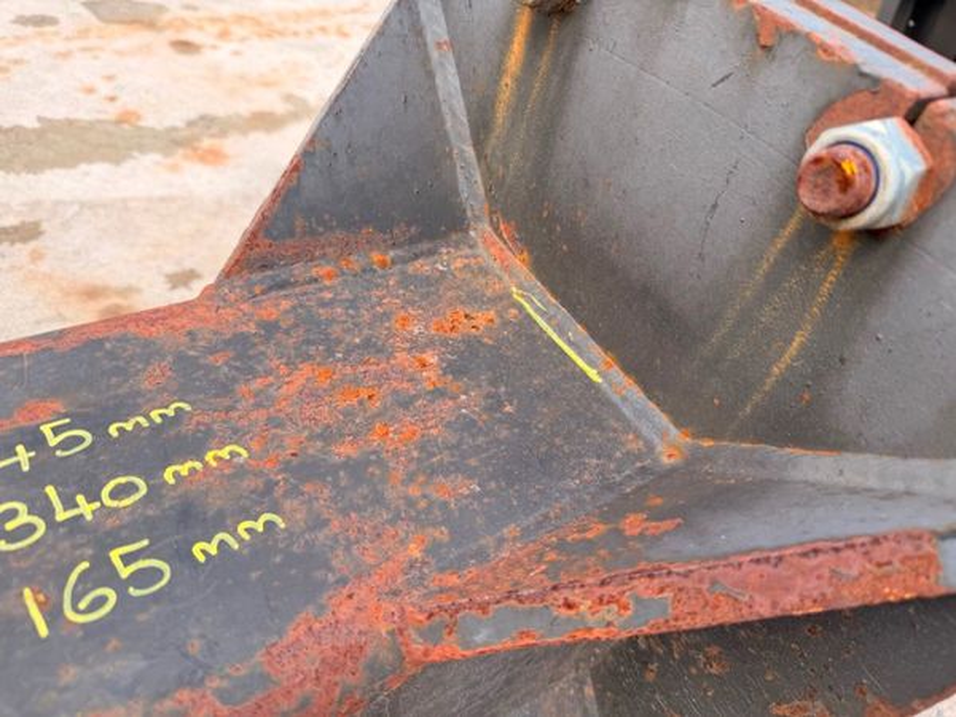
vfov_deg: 56.8
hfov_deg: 71.6
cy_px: 358
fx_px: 663
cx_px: 478
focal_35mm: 24
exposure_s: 1/878
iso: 80
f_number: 1.78
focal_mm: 6.76
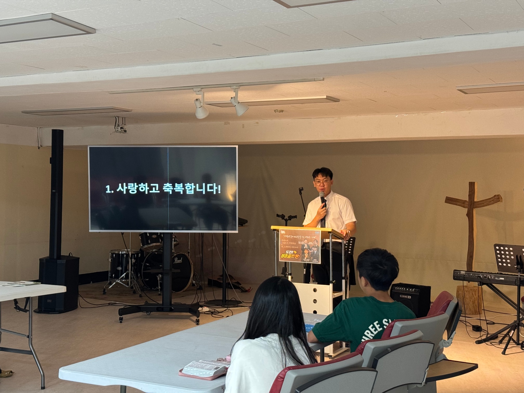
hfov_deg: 39.7
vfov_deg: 30.3
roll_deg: -0.6
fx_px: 727
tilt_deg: -0.1
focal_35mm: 48
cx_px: 262
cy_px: 196
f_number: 1.78
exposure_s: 1/40
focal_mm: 6.76
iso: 320
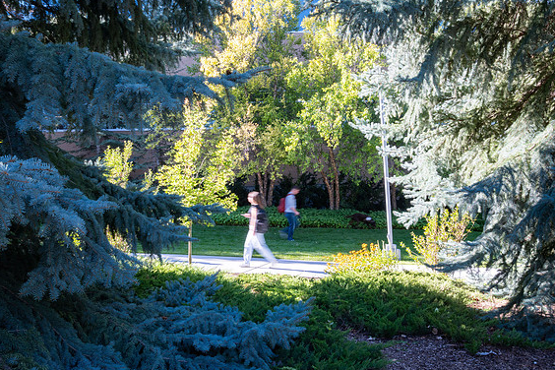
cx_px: 280
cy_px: 185
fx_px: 570
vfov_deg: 35.9
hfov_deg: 51.9
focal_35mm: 37
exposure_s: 1/13
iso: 200
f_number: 22
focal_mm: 36
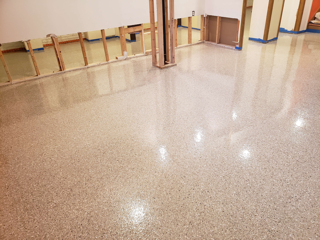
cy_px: 120
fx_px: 240
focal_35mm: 26
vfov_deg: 53.1
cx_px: 160
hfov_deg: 67.3
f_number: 1.5
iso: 250
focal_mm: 4.3
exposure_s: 1/40
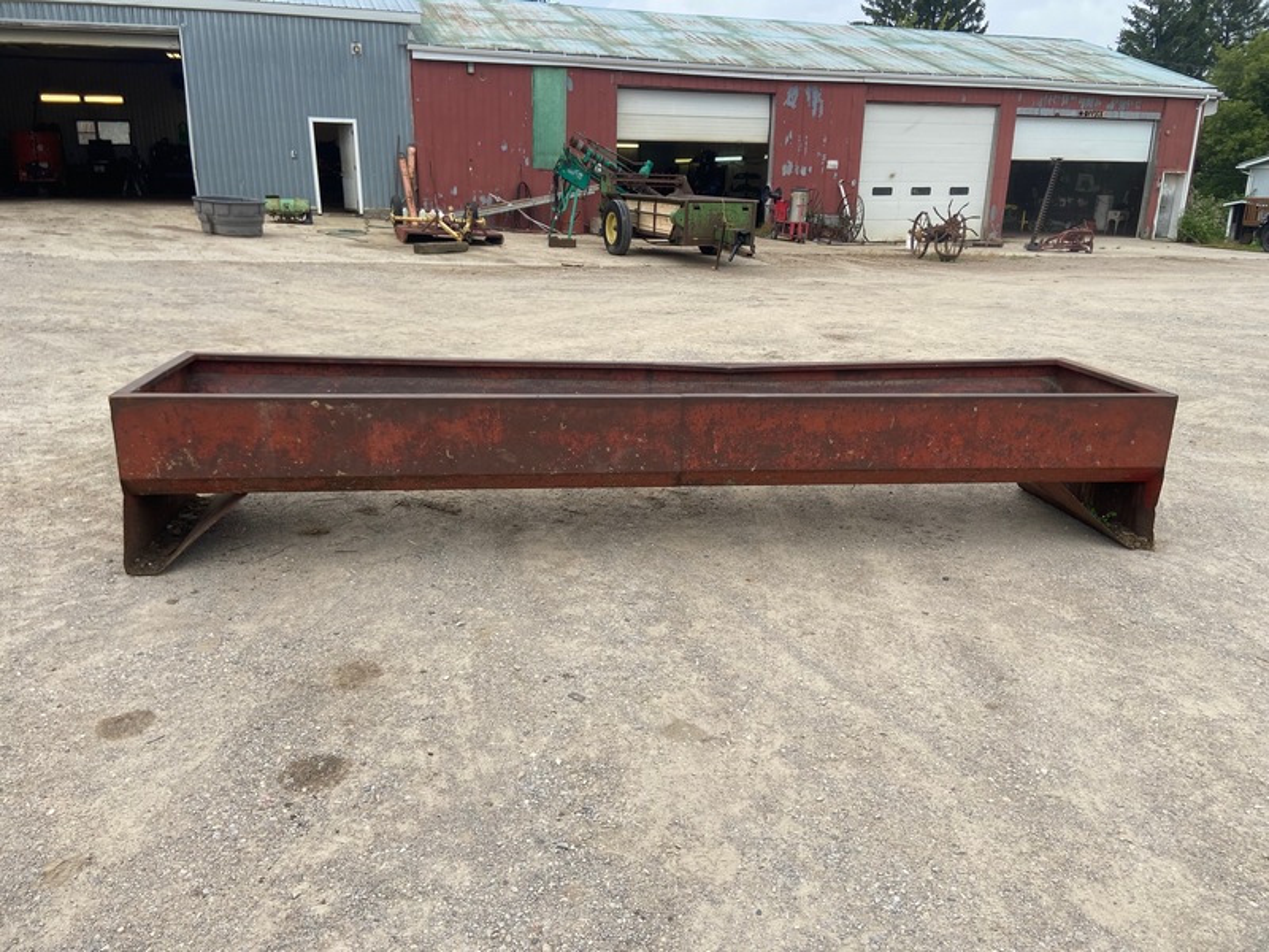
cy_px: 476
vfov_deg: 53.1
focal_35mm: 26
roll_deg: -0.3
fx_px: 953
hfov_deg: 67.3
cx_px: 634
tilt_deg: -19.2
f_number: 1.8
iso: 32
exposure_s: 1/839
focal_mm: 4.25
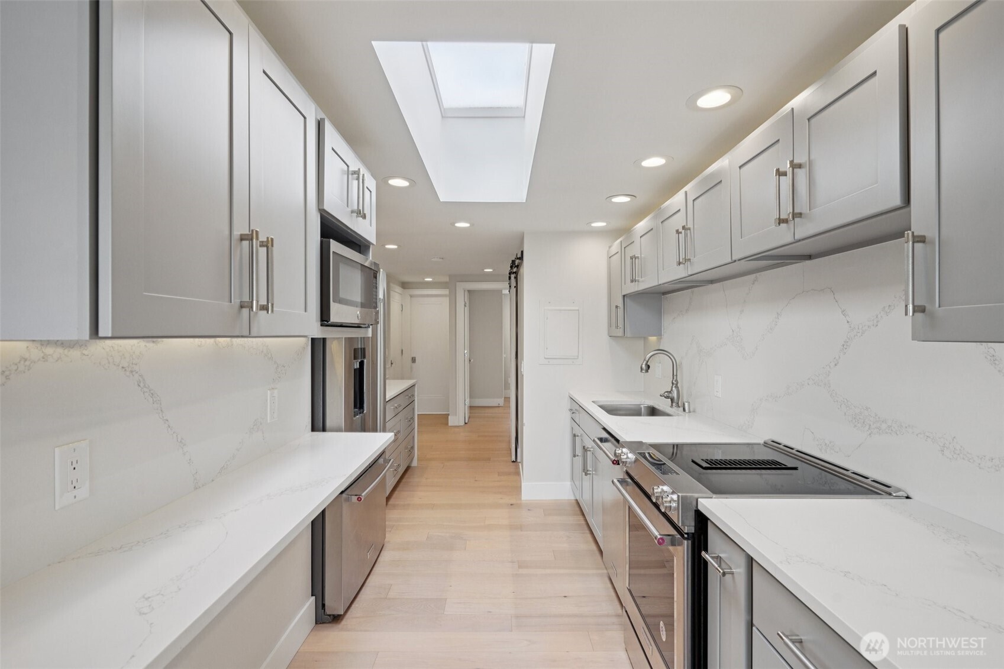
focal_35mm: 17
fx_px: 474
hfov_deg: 93.3
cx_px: 502
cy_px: 334
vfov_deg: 70.4
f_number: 8
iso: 400
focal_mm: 17
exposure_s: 1/60
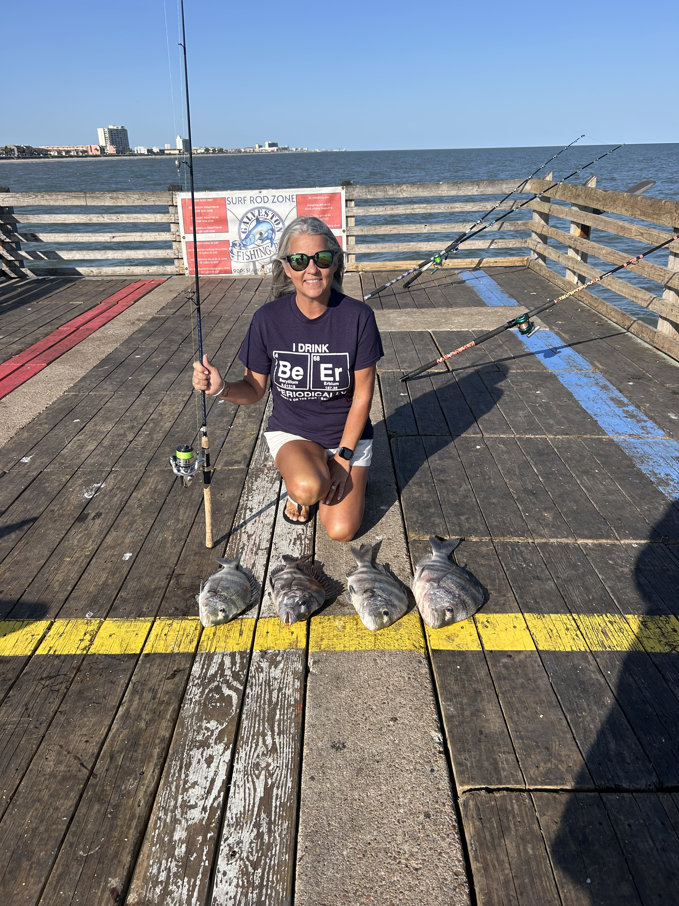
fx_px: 680
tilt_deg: -23.0
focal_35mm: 26
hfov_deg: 53.1
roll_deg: -0.2
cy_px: 453
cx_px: 340
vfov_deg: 67.3
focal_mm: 5.7
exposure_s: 1/3831
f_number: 1.5
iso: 50
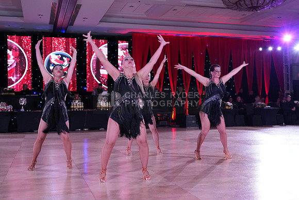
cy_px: 100
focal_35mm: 40
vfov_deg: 33.4
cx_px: 150
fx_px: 332
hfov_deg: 48.4
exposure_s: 1/250
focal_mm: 40
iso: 2500
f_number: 5
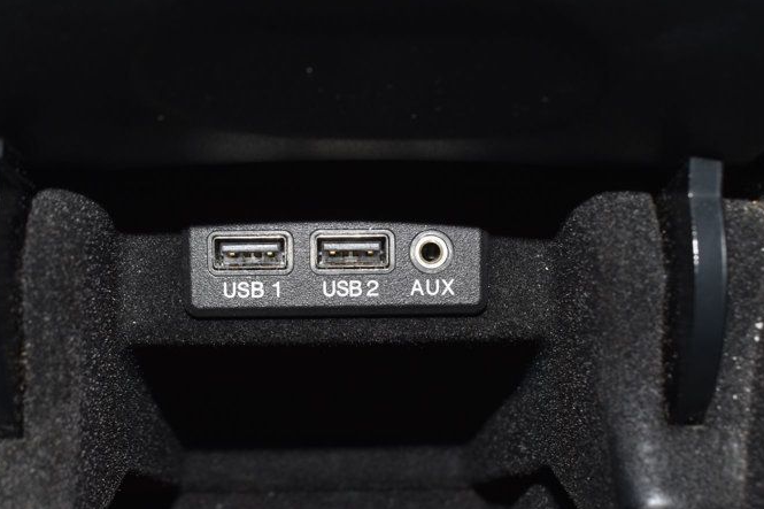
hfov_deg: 34.6
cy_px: 344
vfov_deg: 23.3
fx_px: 1226
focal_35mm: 58
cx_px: 410
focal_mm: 25
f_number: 8
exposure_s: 1/60
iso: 100
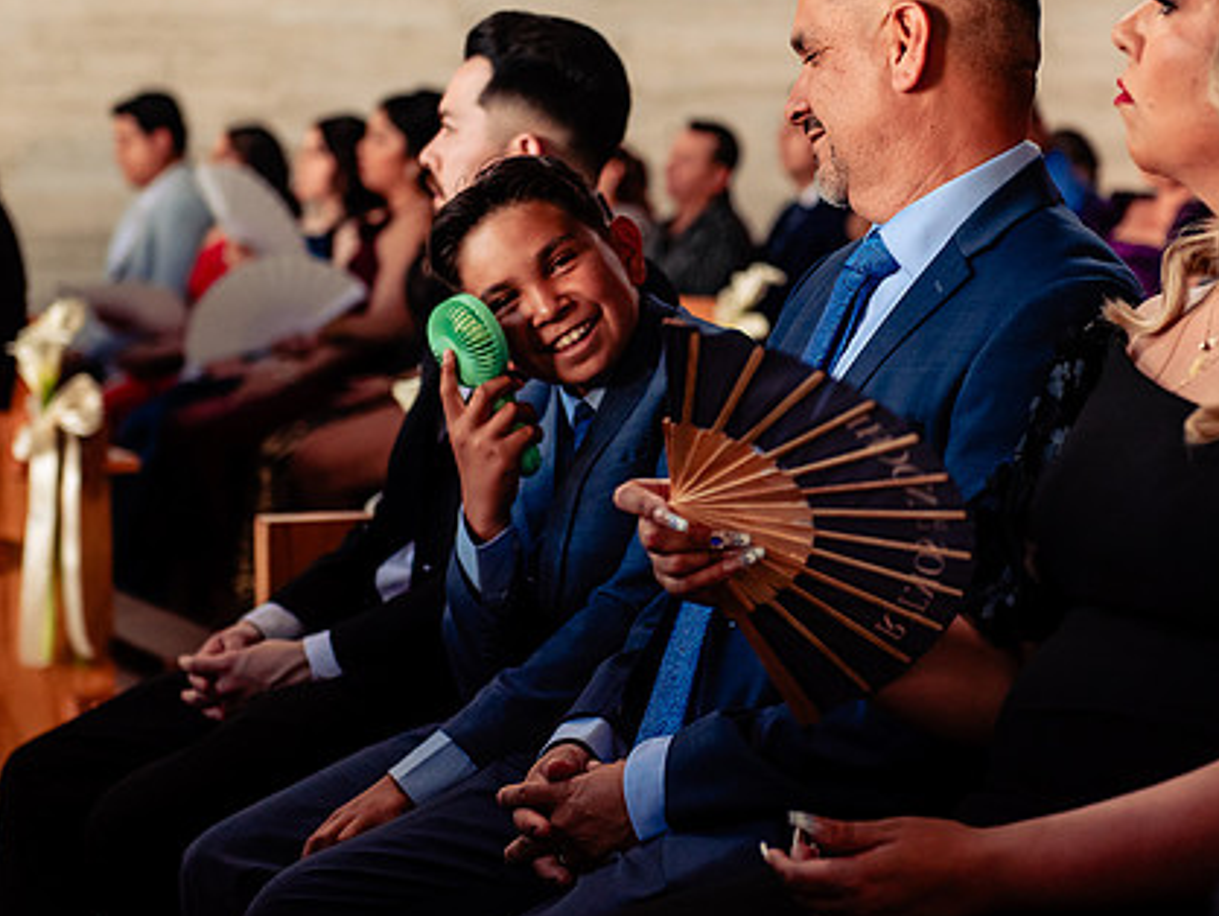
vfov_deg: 14.4
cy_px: 340
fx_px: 3629
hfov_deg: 19.1
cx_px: 715
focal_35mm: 103
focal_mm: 70
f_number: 3.2
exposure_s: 1/400
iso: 800
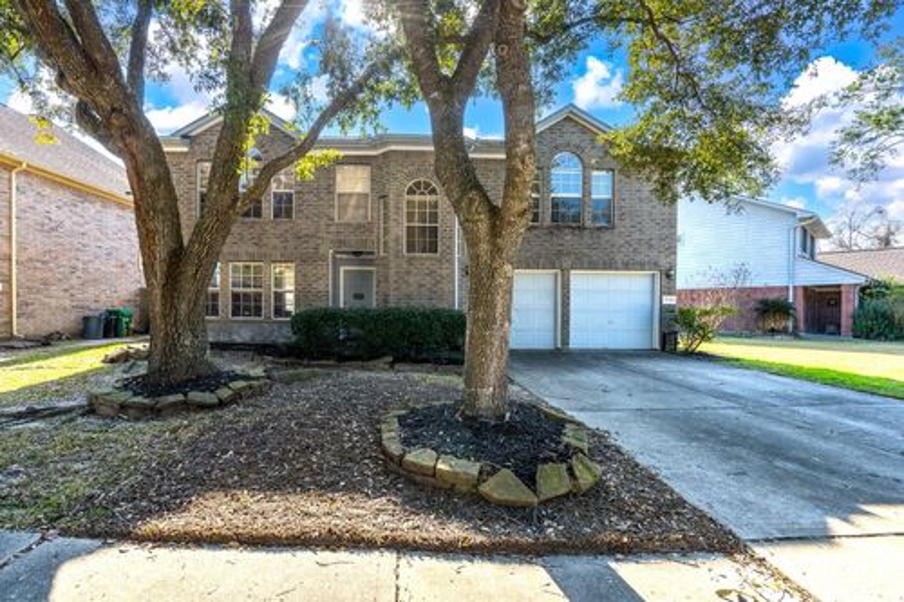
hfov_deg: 96.8
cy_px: 301
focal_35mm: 16
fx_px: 402
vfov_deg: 73.7
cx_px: 452
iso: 640
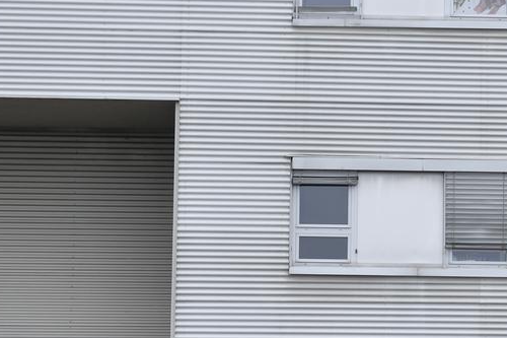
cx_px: 474
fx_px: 2252
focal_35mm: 160
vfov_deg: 8.6
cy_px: 244
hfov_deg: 12.7
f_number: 3.2
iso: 100
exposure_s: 1/200
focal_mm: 50
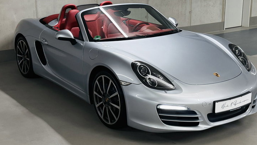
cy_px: 51
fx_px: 191
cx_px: 136
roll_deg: +0.9
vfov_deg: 41.1
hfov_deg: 67.9
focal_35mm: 28
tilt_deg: -14.8
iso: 200
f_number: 1.78
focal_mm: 6.76
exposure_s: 1/100
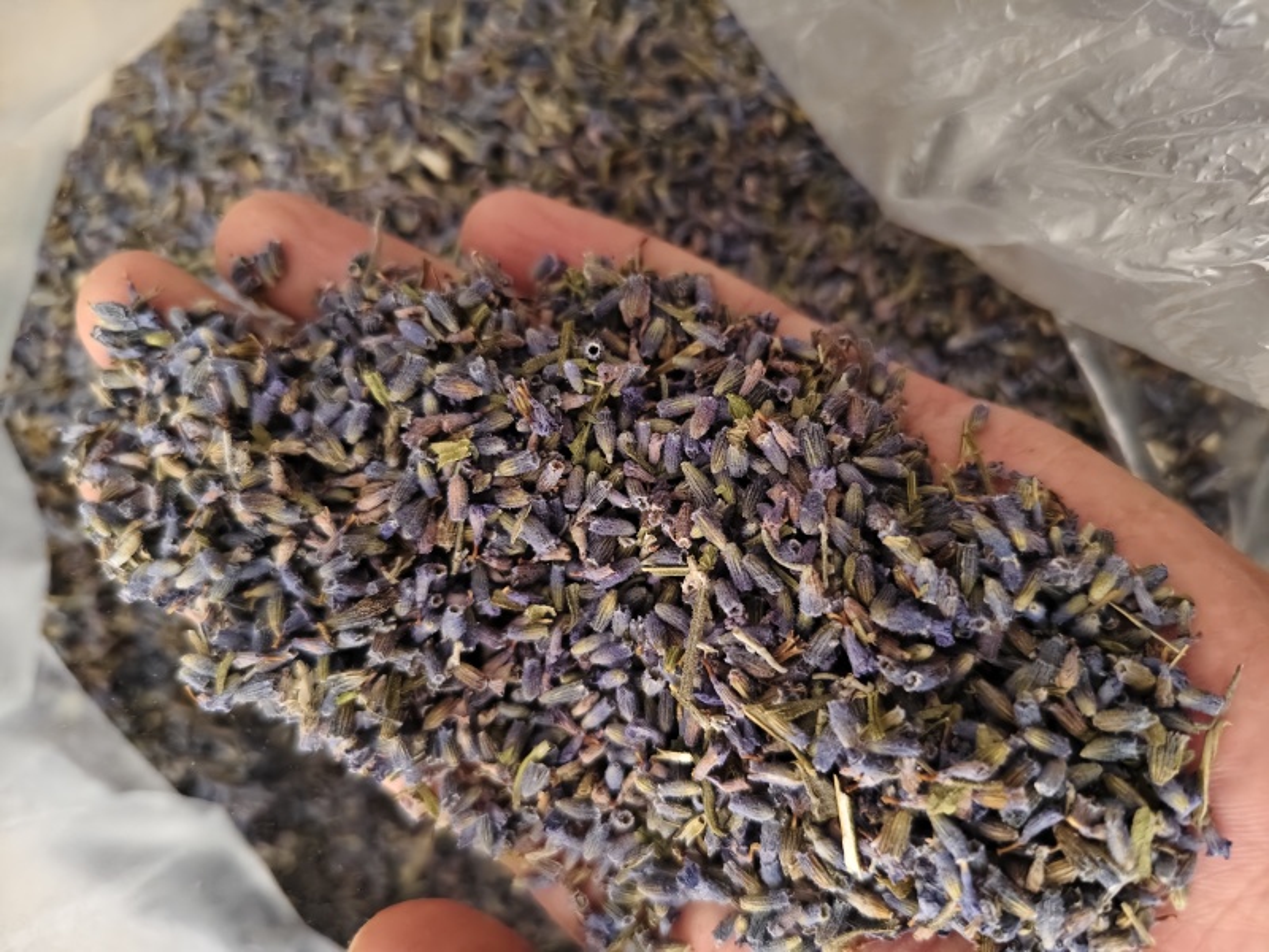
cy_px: 476
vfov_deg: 58.9
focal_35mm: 23
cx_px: 634
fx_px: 843
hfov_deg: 73.9
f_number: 1.88
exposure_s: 1/282
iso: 3382
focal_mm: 5.56
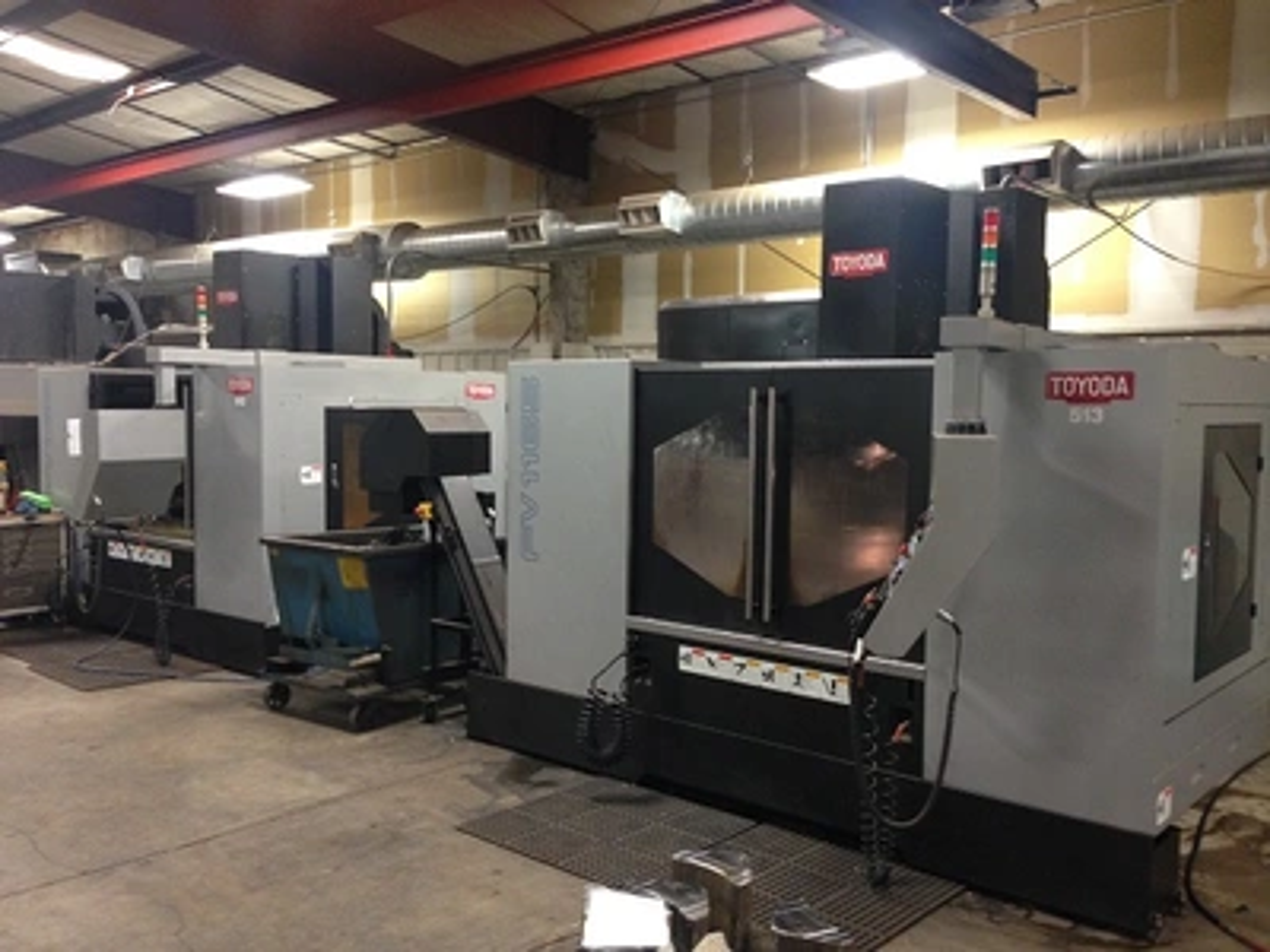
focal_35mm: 33
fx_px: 1211
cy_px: 476
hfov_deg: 55.4
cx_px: 635
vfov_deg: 42.9
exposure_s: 1/20
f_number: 2.4
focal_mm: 4.12
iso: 200
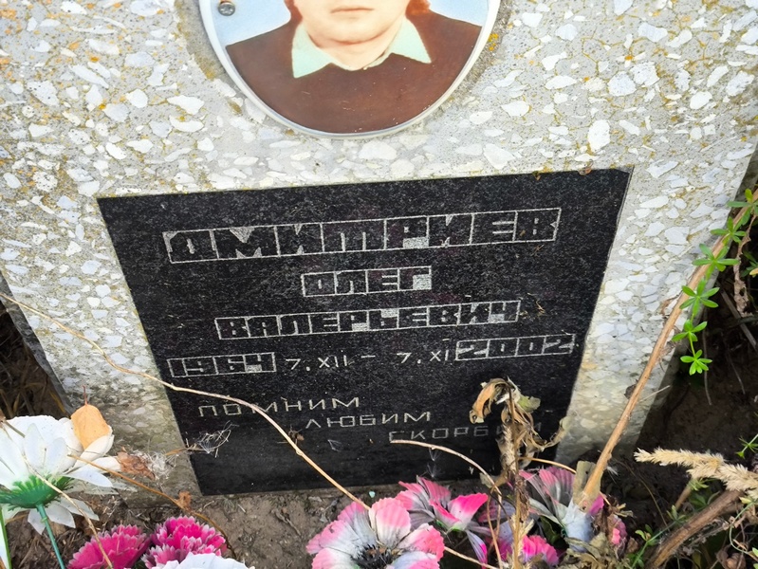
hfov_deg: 38.2
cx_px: 379
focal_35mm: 50
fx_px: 1095
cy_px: 284
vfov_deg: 29.1
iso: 100
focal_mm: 4.71
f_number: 1.7
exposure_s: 1/120
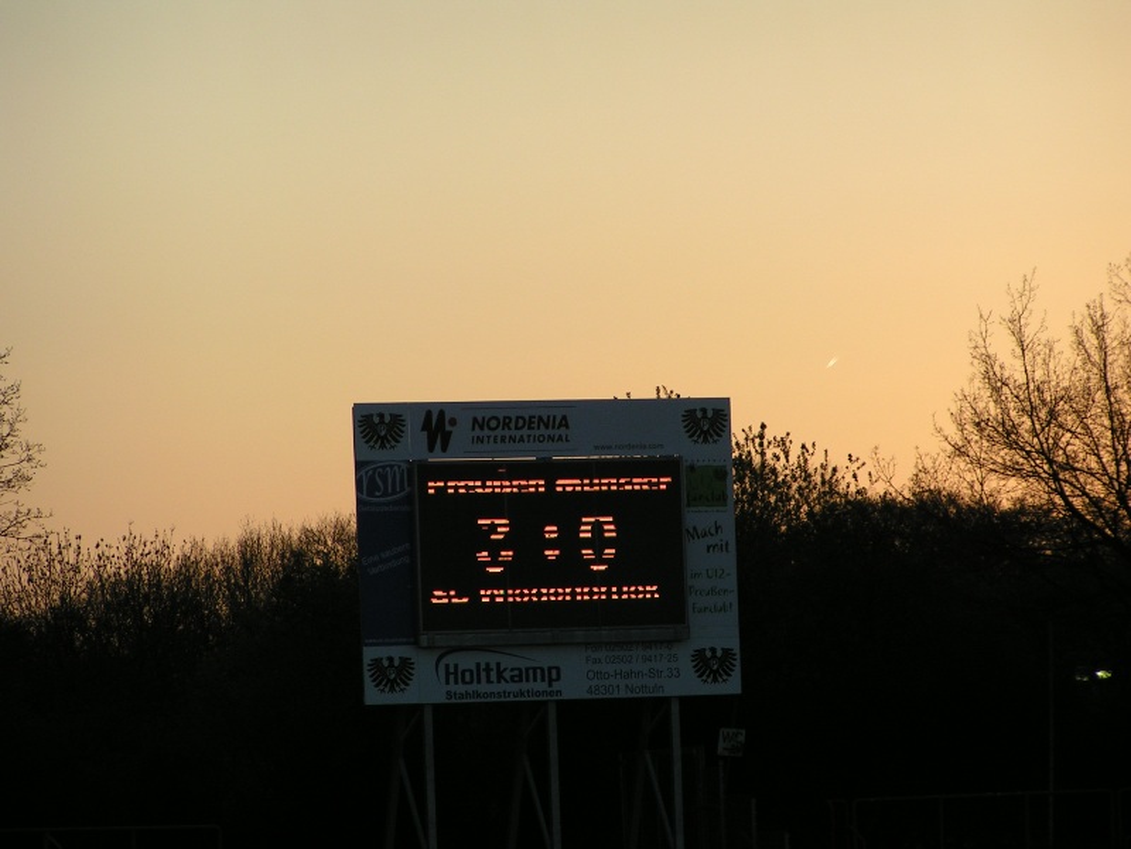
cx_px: 566
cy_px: 424
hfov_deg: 7.6
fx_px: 8462
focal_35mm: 259
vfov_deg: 5.7
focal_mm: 39.6
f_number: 3.5
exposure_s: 1/400
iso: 50
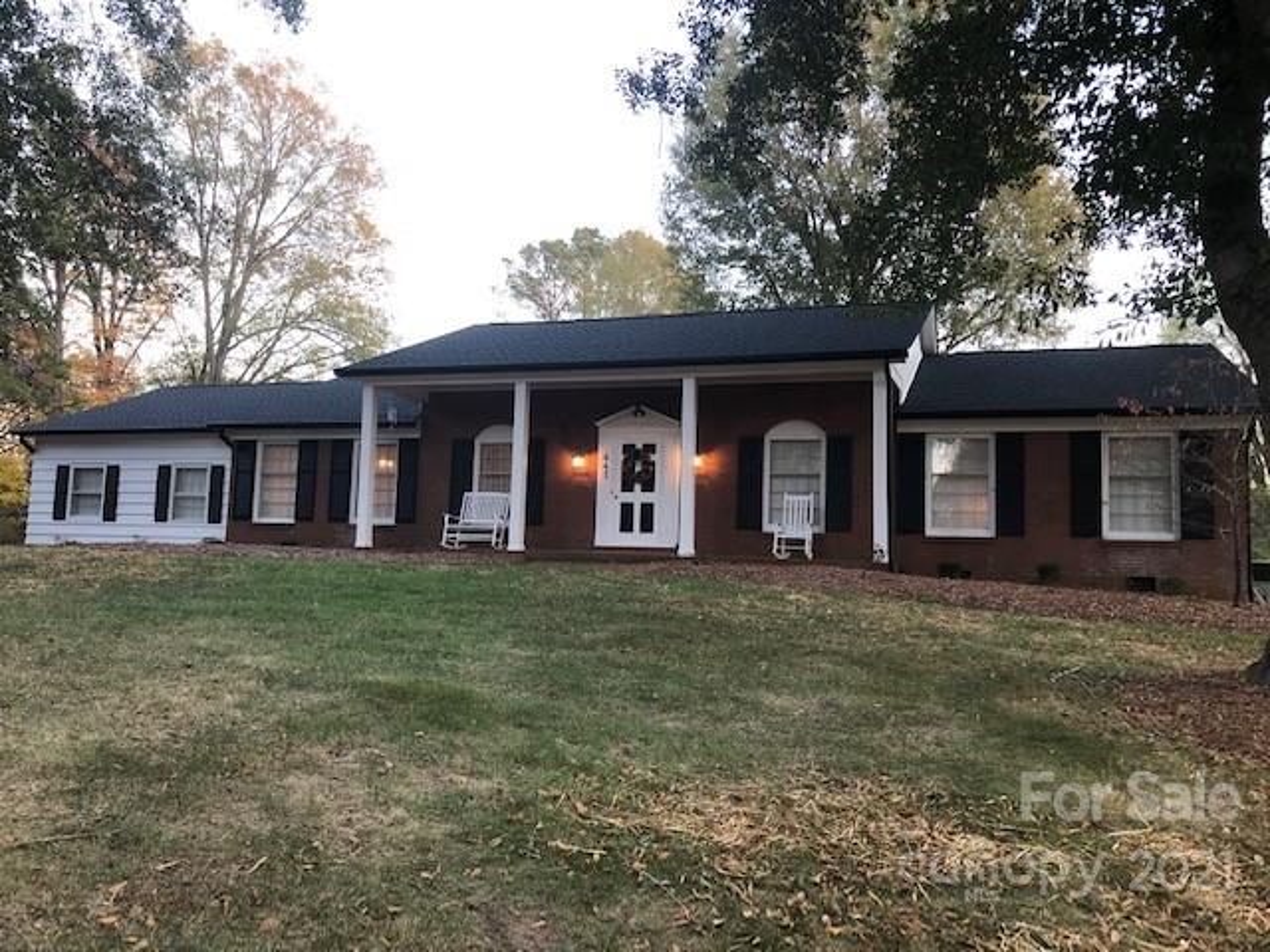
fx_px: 1027
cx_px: 635
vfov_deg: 49.7
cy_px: 476
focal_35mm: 28
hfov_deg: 63.4
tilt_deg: +4.4
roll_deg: -1.4
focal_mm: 3.99
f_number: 1.8
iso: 32
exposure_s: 1/20
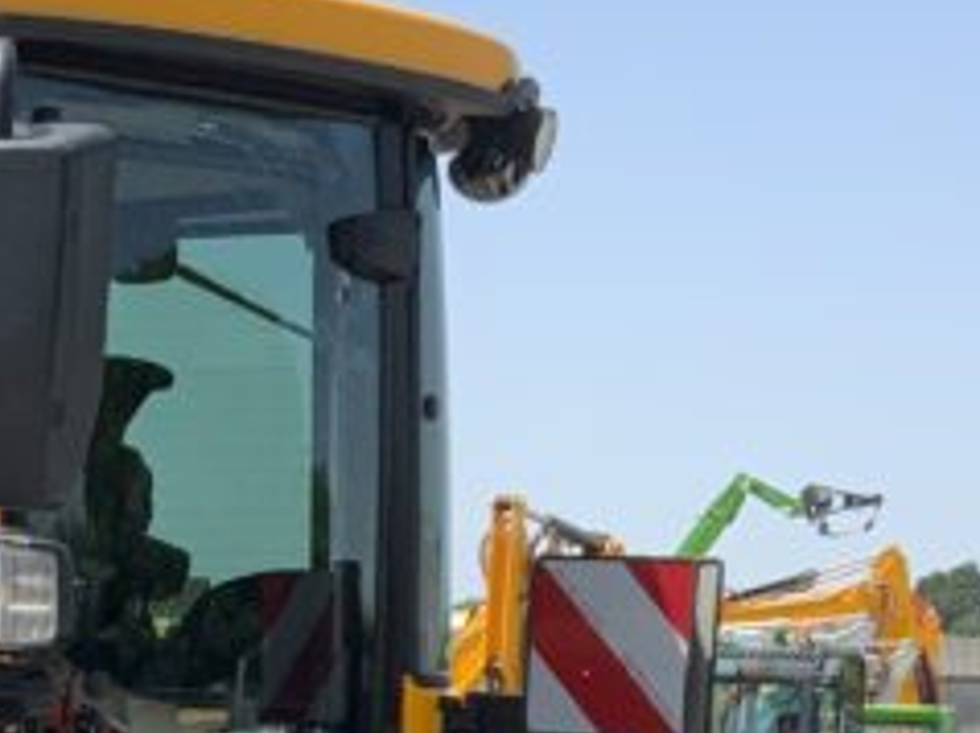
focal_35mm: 125
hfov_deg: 15.2
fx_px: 3535
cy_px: 1100
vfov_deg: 11.4
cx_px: -231
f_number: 1.8
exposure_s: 1/1342
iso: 16
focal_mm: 3
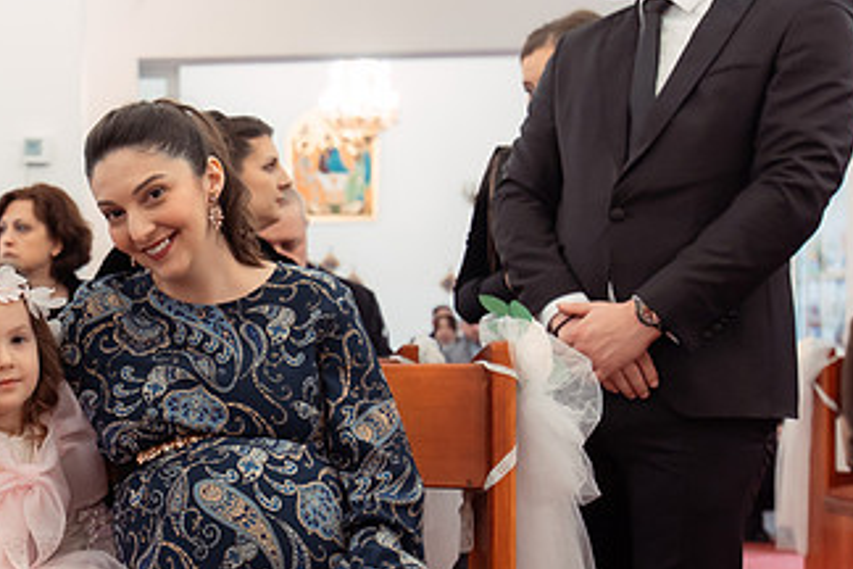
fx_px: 1469
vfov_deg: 21.7
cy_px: 417
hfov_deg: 30.1
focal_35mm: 62
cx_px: -6
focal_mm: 30
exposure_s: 1/160
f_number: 2.8
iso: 800
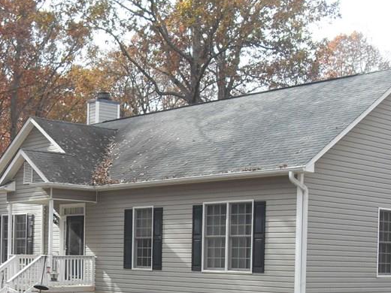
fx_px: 757
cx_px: 144
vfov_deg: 21.5
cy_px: 255
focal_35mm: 67
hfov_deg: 28.8
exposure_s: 1/90
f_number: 7
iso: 80
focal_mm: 6.3
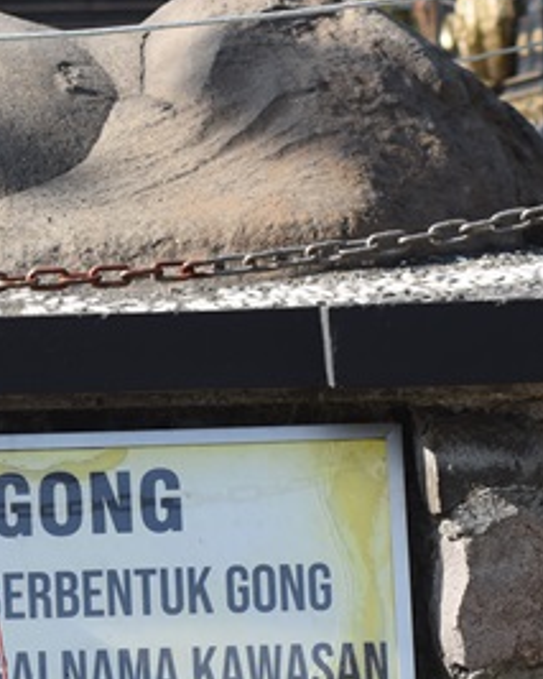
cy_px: 313
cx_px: -130
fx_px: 5059
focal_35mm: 252
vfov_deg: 7.7
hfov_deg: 6.1
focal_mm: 85
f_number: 7.1
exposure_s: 1/200
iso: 200
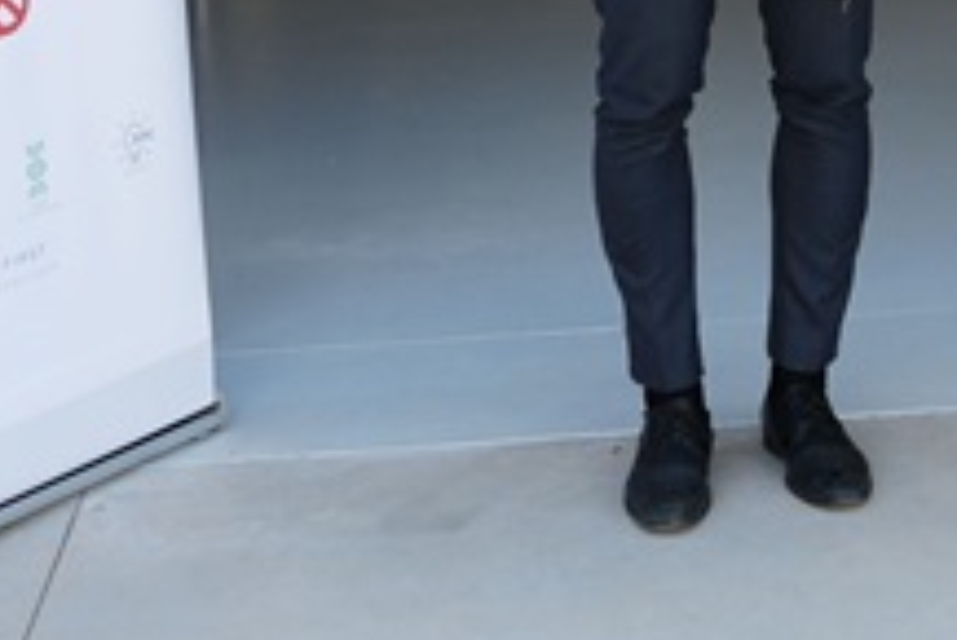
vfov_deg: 10.7
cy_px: -344
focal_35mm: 124
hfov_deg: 16.3
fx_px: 3293
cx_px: 891
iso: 100
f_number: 6.3
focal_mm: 23
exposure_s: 1/100
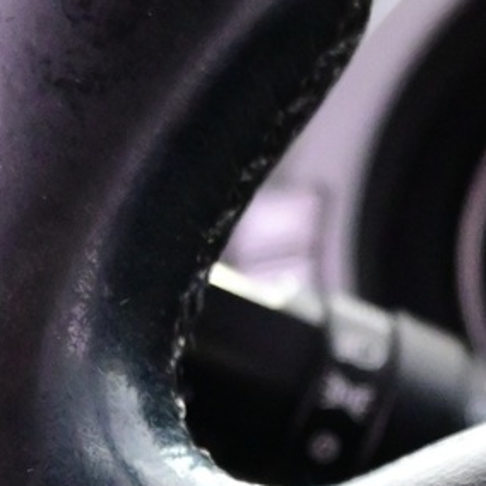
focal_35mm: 131
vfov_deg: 12.5
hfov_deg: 13.3
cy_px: 779
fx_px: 2081
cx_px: 397
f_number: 3.5
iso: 4500
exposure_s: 1/30
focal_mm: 18
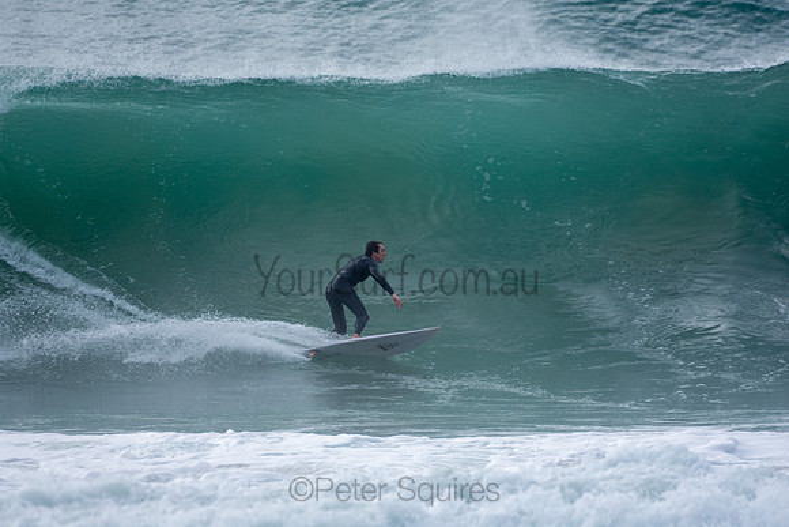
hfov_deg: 2.7
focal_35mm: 750
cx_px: 394
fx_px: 16441
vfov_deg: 1.8
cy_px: 264
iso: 180
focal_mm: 500
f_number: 5.6
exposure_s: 1/800
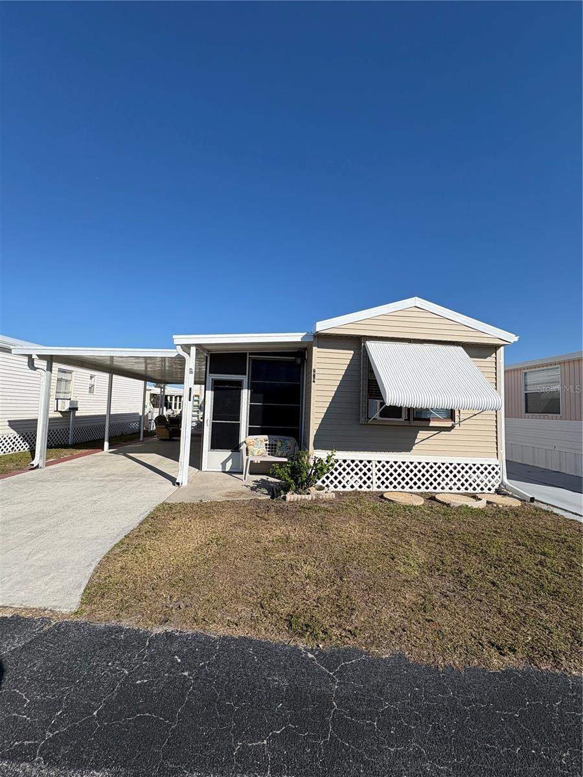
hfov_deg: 85.7
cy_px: 388
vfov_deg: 102.1
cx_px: 292
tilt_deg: +4.1
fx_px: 314
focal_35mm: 14
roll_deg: -1.4
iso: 50
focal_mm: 2.22
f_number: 2.2
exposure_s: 1/3717
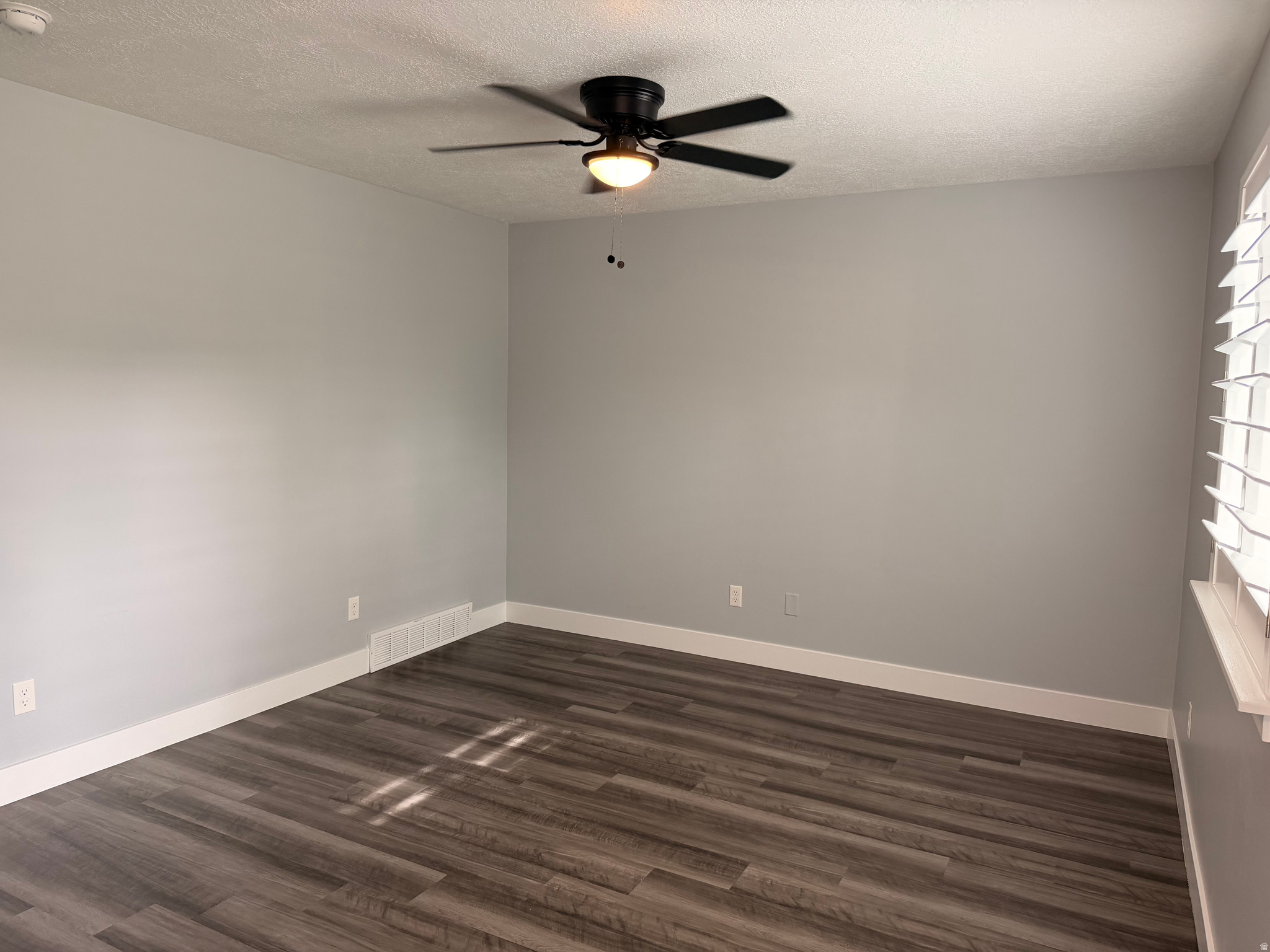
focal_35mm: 24
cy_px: 476
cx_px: 635
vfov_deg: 56.8
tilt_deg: -5.1
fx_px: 881
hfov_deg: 71.6
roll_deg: -1.0
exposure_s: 1/119
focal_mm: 6.76
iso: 200
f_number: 1.78
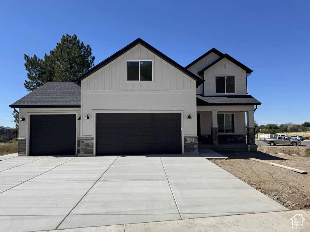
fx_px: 215
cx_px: 155
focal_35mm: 24
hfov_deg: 71.6
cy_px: 116
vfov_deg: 56.8
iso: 80
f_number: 1.78
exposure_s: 1/7092
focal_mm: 6.76
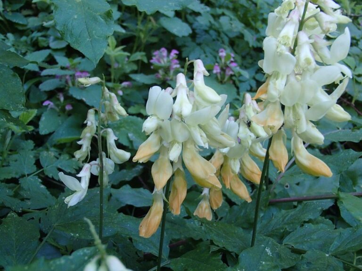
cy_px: 136
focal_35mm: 37
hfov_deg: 50.1
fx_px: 387
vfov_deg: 38.7
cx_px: 181
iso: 320
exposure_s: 1/160
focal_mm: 6.64
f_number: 4.7
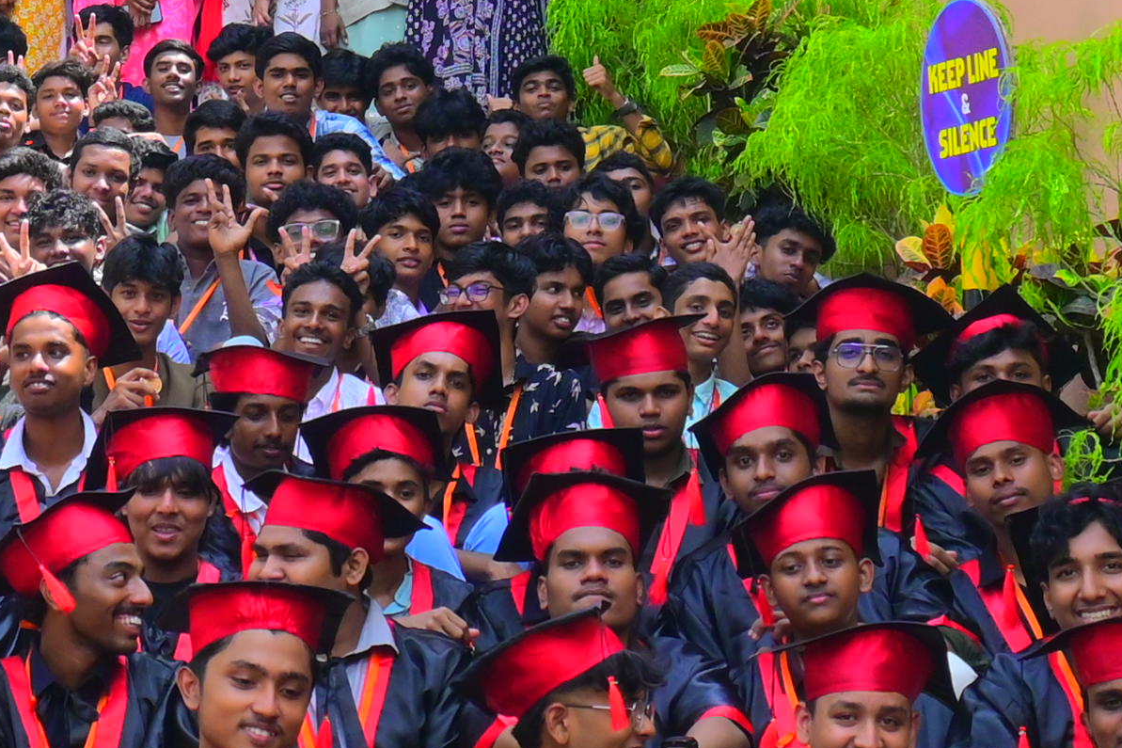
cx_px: -133
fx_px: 5235
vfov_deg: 8.2
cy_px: 189
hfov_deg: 12.0
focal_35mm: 168
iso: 100
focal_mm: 24
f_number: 5.6
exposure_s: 1/250
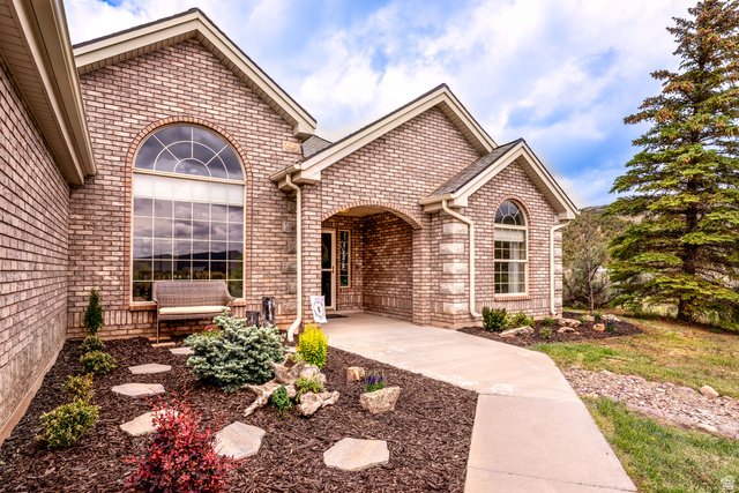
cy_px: 246
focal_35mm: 18
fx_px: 370
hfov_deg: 90.0
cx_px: 370
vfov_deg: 67.4
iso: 400
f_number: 7.1
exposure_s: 1/1250
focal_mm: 18
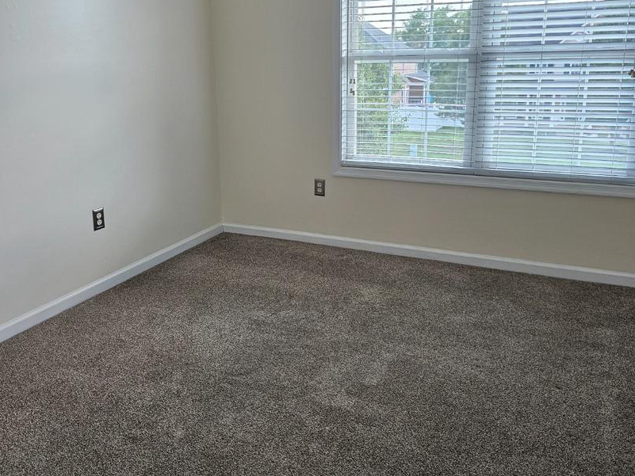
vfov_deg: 45.3
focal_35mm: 31
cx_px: 319
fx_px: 569
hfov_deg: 58.3
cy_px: 196
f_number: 1.7
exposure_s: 1/359
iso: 250
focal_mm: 6.3
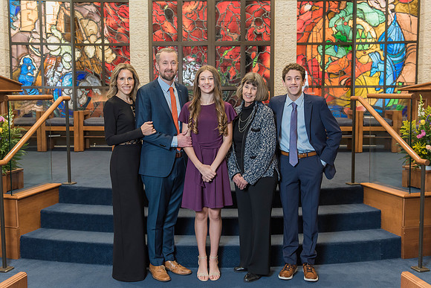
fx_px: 475
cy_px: 140
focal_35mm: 40
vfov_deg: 33.7
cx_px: 211
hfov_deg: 48.8
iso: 1250
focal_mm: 38
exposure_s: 1/100
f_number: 4
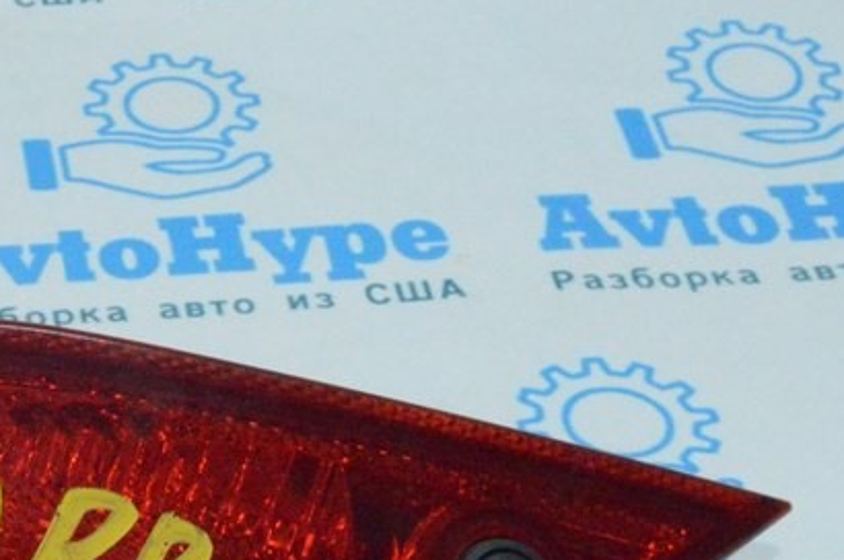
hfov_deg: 16.9
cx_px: -167
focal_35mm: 116
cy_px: 631
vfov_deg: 11.6
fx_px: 2721
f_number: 16
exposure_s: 1/200
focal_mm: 31
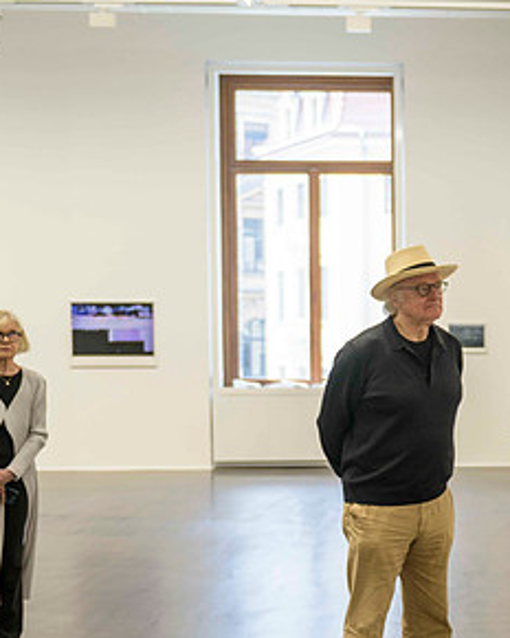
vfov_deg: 27.8
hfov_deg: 21.2
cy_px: 415
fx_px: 1283
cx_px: 586
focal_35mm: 68
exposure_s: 1/80
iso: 180
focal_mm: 35
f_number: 2.8
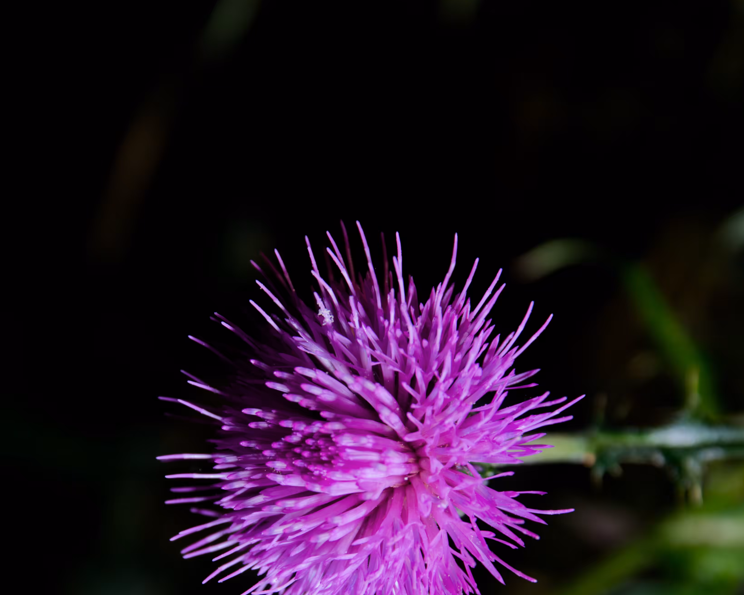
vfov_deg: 10.3
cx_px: 373
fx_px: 3281
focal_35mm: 149
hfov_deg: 12.9
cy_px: 505
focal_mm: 70
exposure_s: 1/200
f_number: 6.3
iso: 100
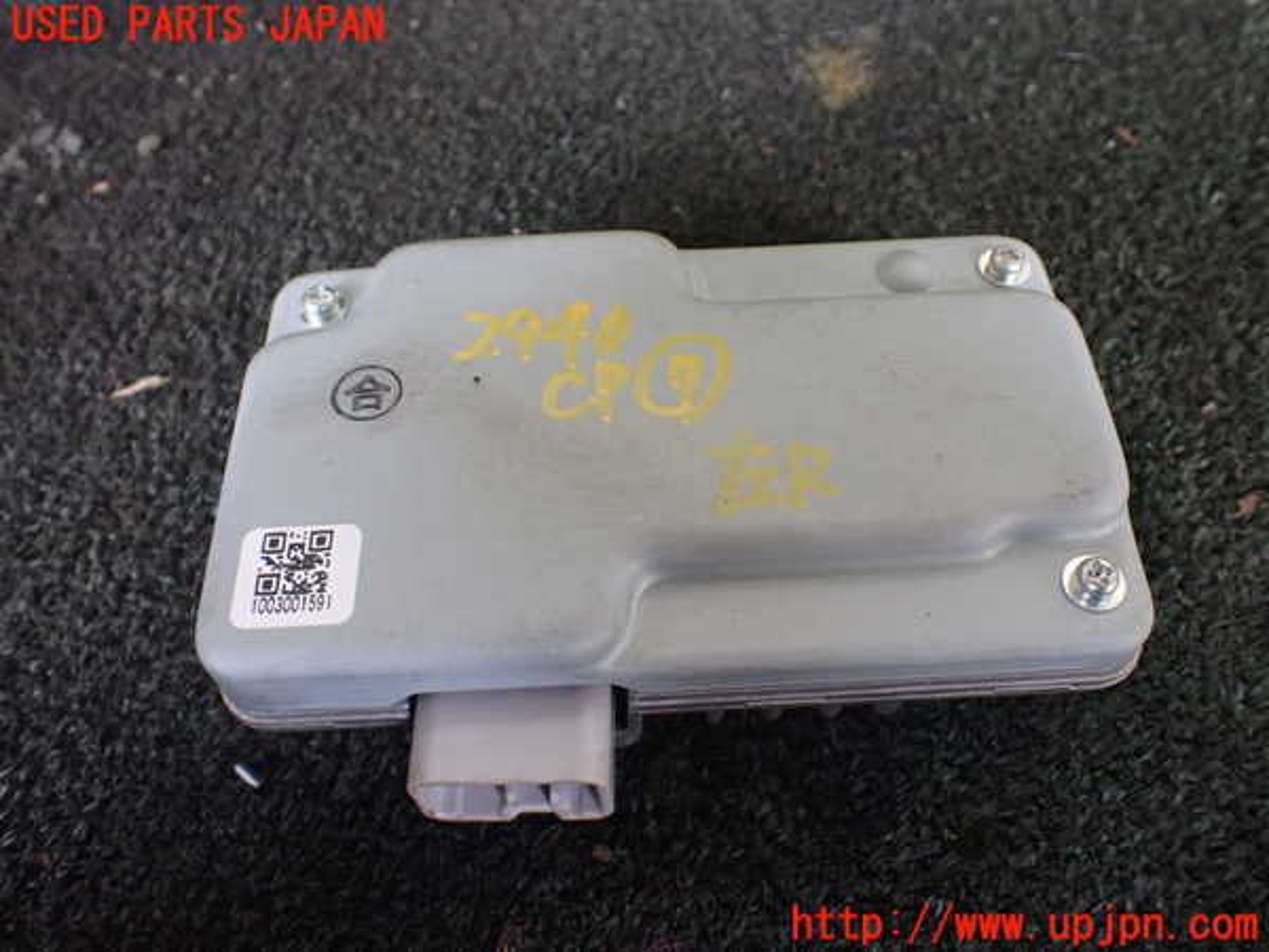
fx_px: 1100
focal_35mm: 30
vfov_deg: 46.8
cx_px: 634
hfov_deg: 60.0
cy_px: 476
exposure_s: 1/125
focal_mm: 5.4
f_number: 2.3
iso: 320
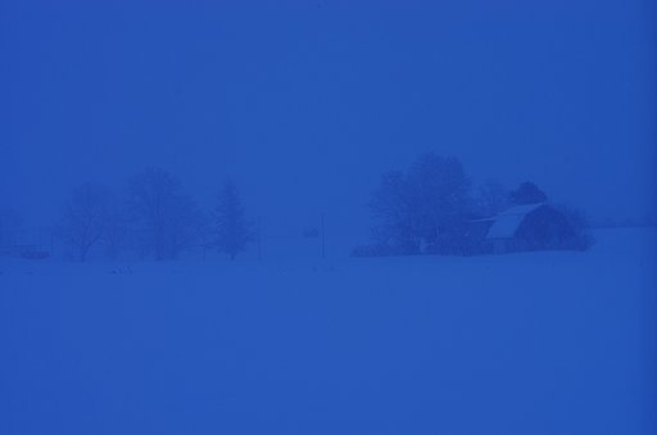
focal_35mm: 150
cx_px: 328
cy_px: 218
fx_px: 2732
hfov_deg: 13.7
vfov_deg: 9.1
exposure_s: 1/25
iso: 200
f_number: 6.3
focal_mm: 100
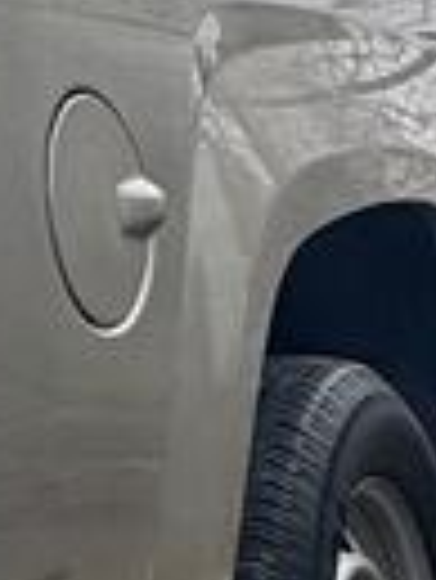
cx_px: 1411
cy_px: 616
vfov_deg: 18.3
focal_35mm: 104
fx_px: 1744
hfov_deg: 9.8
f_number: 2.2
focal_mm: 2.22
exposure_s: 1/331
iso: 40
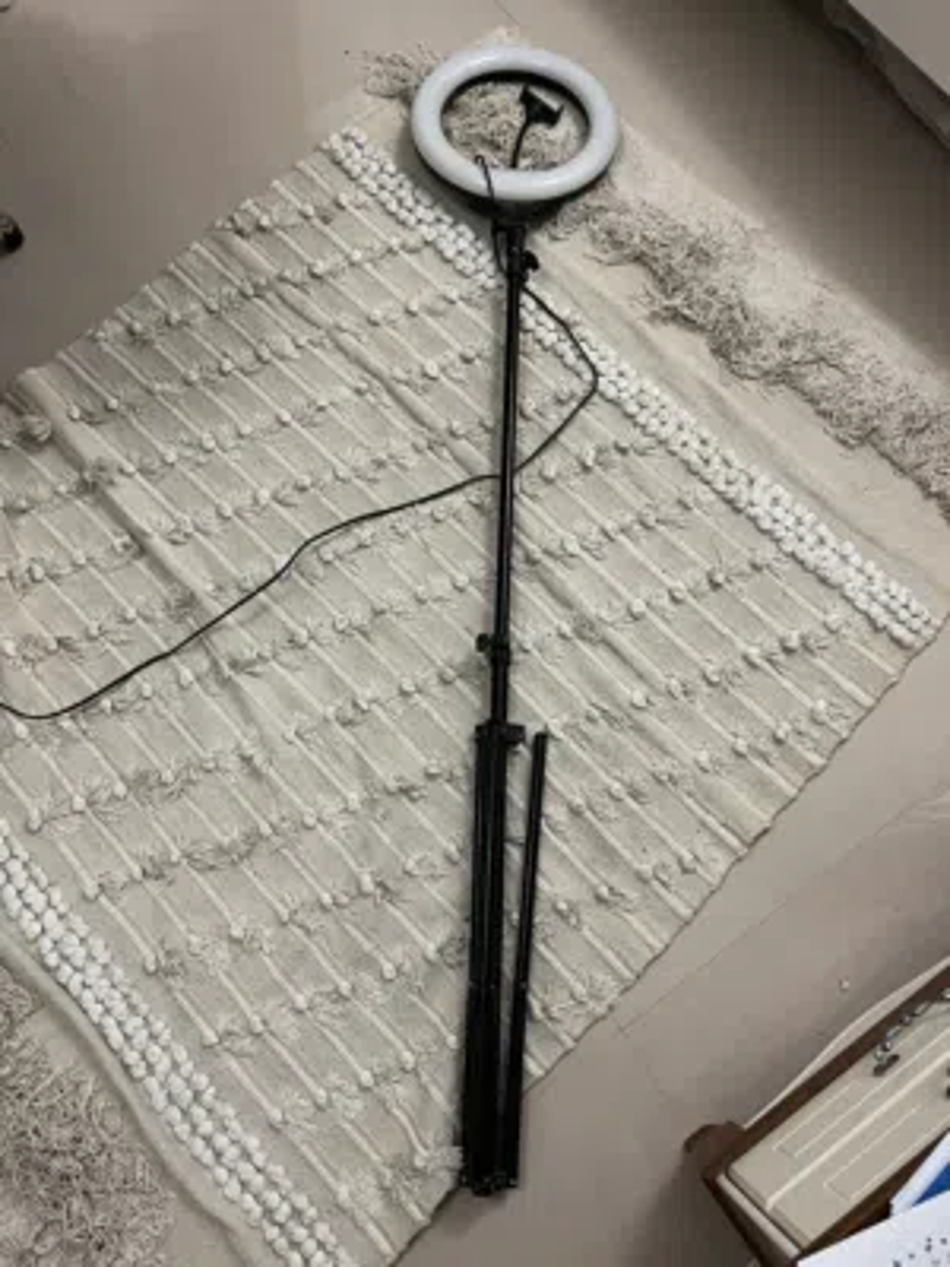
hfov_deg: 53.1
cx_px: 475
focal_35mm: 26
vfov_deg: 67.3
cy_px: 634
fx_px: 951
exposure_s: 1/33
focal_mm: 5.1
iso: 400
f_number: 1.6
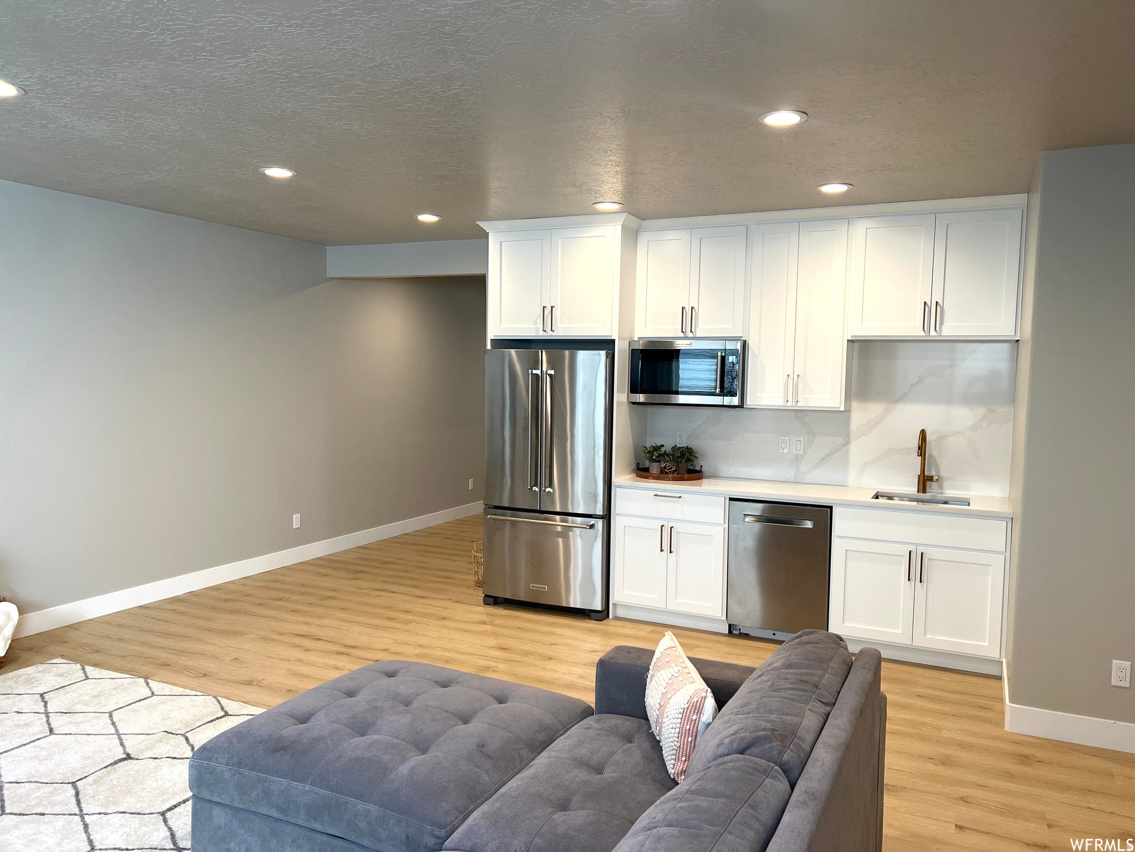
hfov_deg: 67.3
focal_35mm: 26
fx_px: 852
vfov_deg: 53.1
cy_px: 426
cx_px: 568
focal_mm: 5.7
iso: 80
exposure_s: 1/120
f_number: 1.5
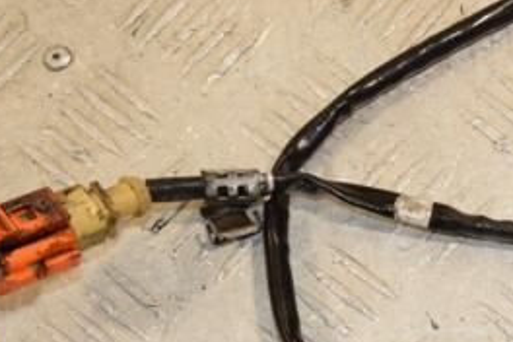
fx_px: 2038
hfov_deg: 14.2
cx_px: 496
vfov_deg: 9.6
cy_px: 187
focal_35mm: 143
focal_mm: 42
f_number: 10
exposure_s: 1/200
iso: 800
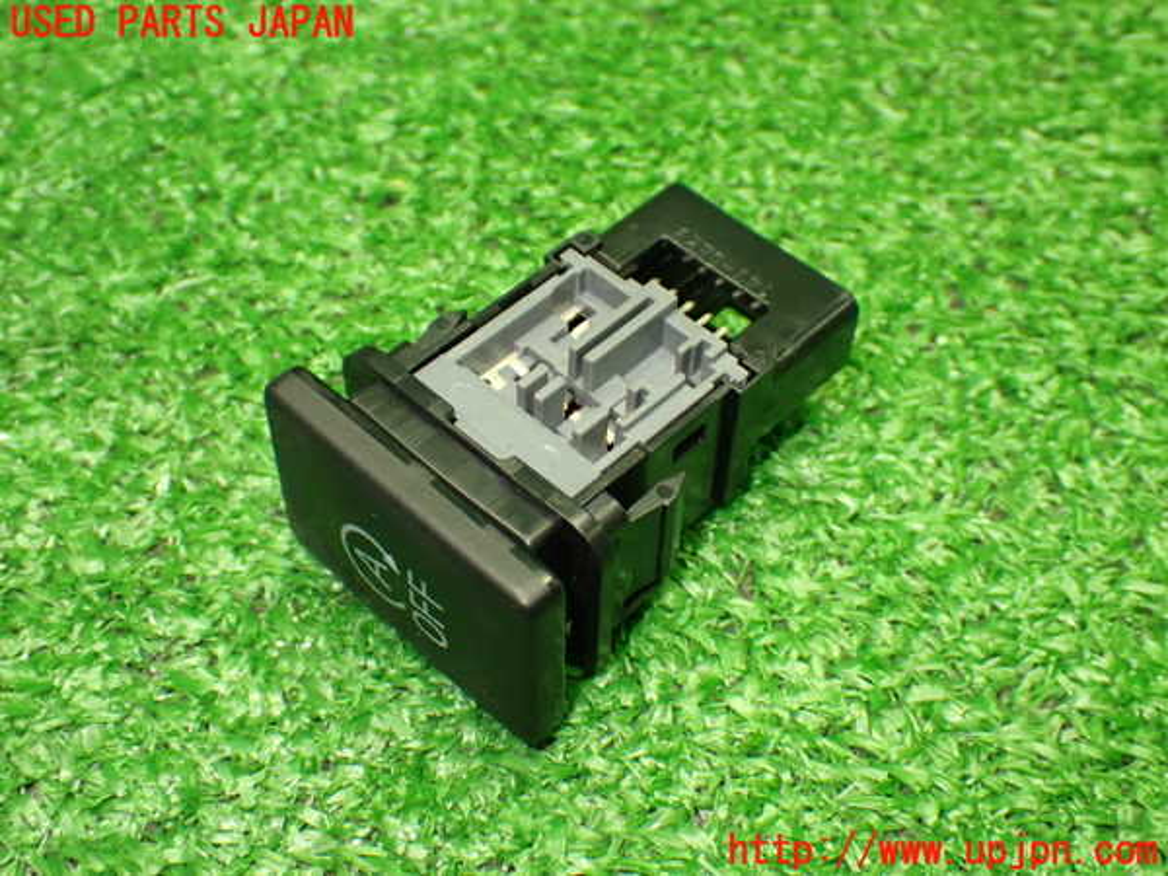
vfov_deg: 30.9
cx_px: 584
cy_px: 438
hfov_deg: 40.4
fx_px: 1586
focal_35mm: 47
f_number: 3.1
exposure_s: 1/80
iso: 800
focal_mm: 8.4
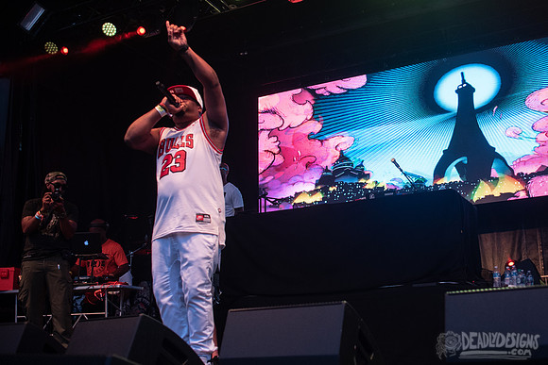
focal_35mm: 43
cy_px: 175
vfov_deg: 31.1
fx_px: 657
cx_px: 338
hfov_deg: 44.9
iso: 1250
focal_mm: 35
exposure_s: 1/200
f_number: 3.5
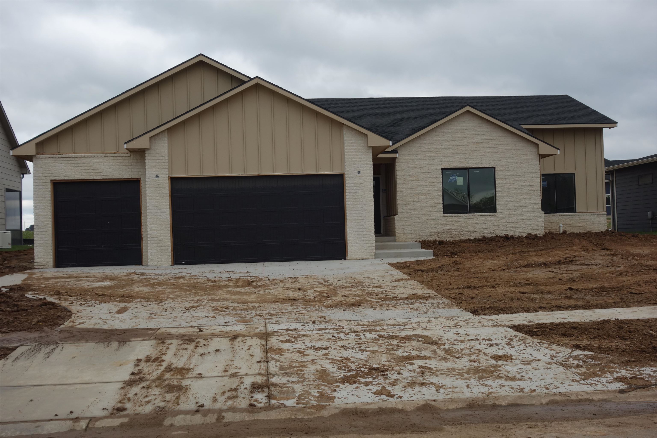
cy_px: 219
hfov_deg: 47.4
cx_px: 328
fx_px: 748
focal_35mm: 41
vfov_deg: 32.6
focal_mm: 15.1
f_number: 5.6
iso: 125
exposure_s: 1/200
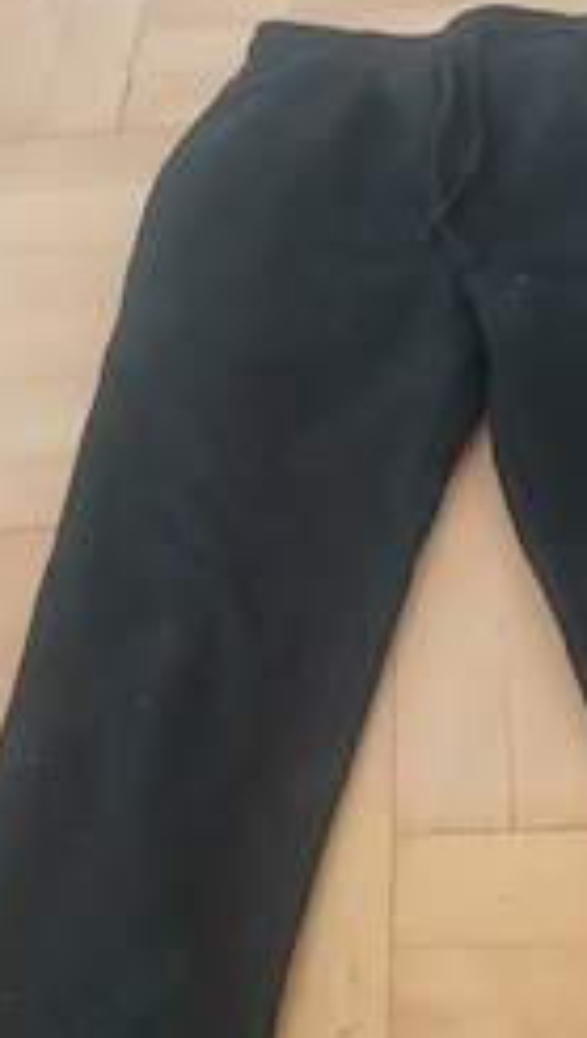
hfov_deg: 25.7
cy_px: 747
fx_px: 1269
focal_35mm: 46
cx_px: 456
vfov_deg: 43.4
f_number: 1.8
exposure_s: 1/17
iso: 800
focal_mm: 3.98
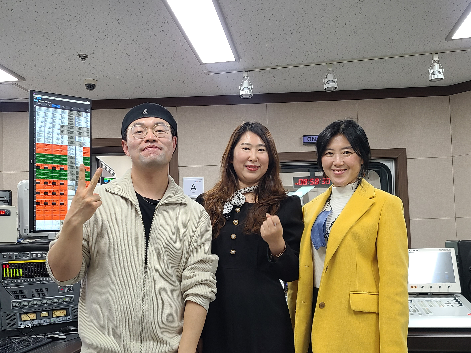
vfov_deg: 38.4
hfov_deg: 50.1
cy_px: 221
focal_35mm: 37
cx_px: 226
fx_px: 503
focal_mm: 5.4
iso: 100
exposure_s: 1/60
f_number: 1.8
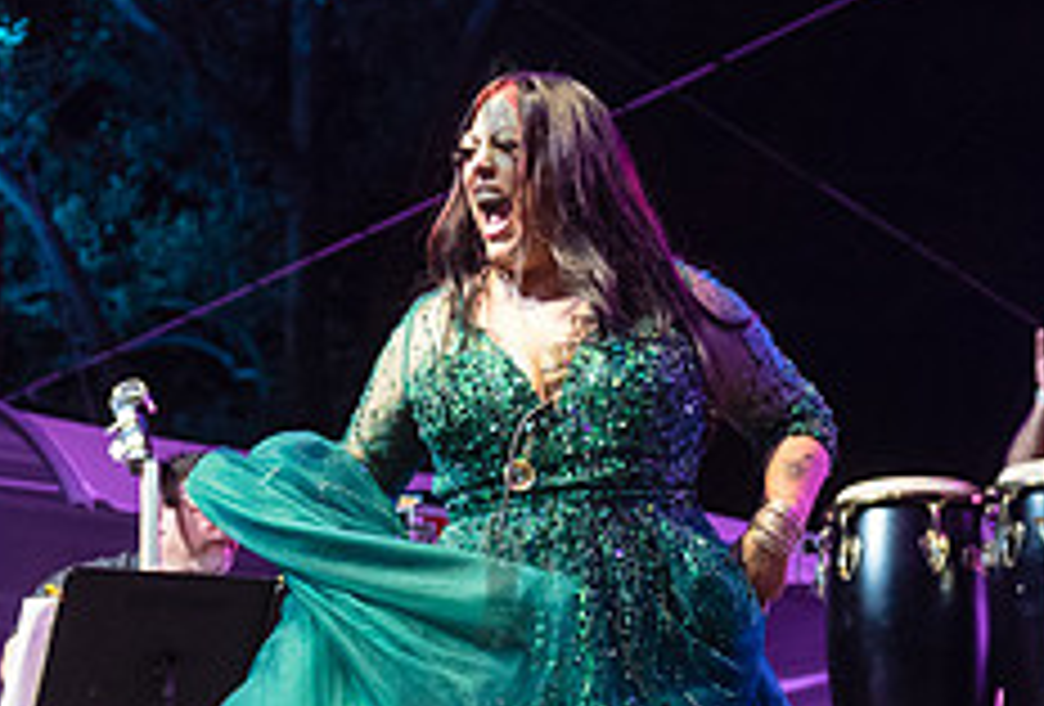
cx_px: 585
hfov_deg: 16.1
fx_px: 3700
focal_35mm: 127
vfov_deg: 10.9
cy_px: 525
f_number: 3.2
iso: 2500
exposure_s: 1/400
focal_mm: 48
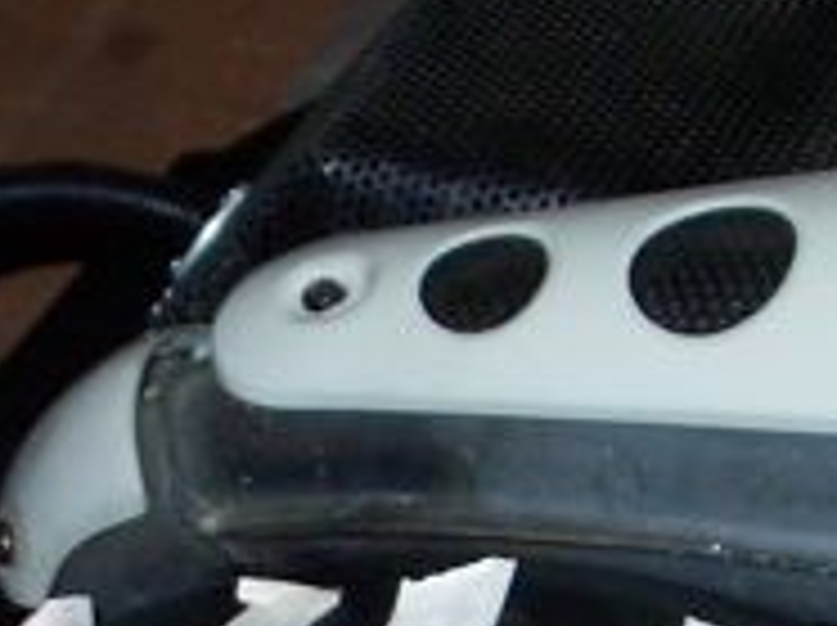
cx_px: 360
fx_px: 3163
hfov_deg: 15.1
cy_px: 766
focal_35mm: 131
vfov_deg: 11.1
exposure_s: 1/60
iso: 200
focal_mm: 6.3
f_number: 3.9
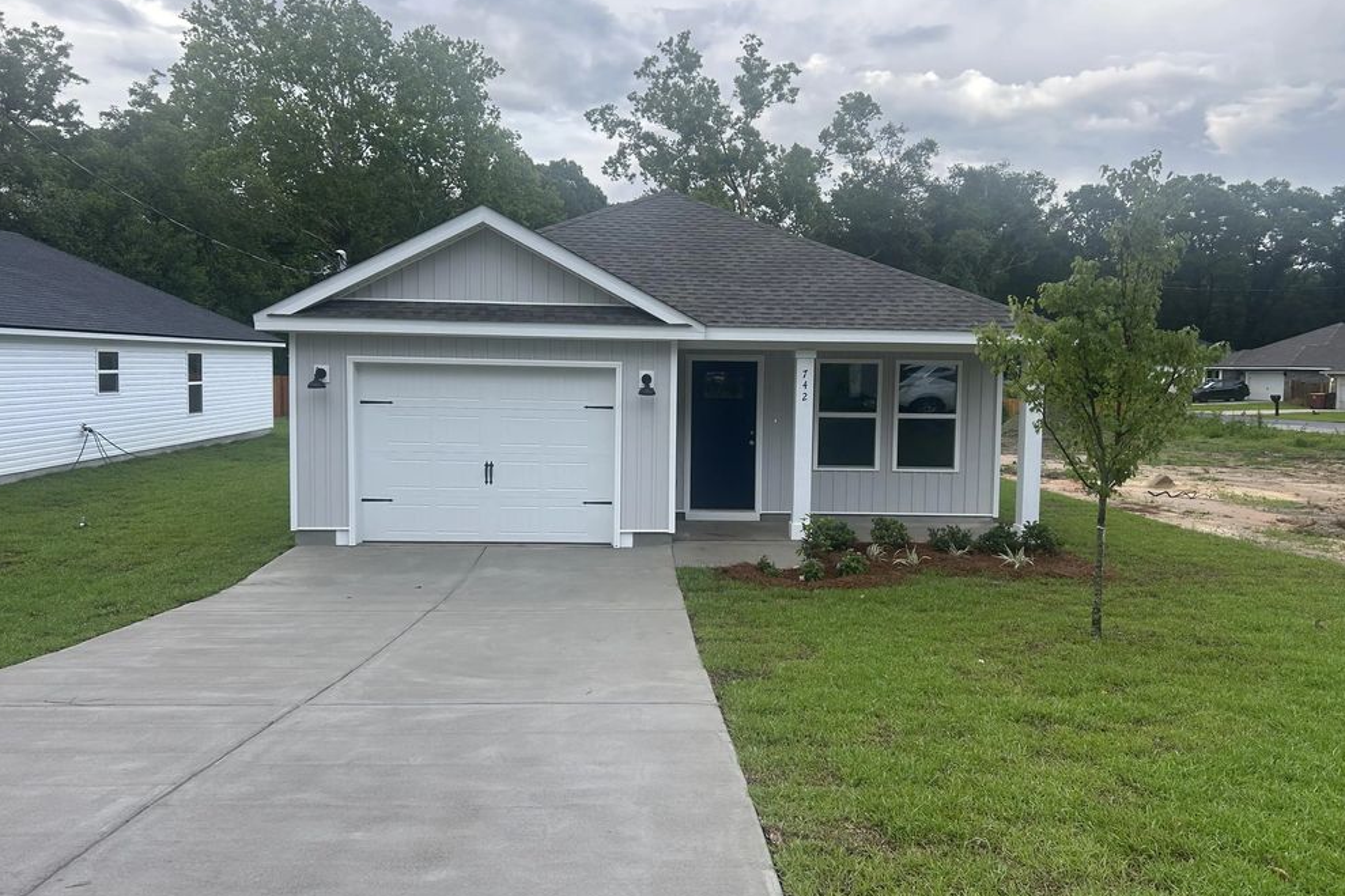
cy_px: 426
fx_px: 1046
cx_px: 675
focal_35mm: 28
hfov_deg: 65.5
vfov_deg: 46.4
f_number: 1.5
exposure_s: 1/658
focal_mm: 5.7
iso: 50
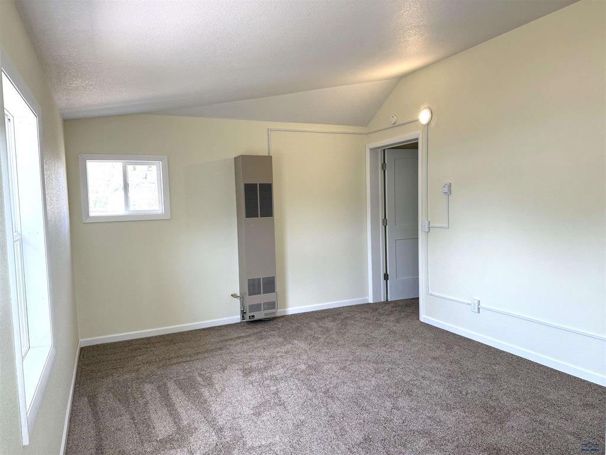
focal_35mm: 24
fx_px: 420
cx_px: 303
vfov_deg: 56.8
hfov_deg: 71.6
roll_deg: +1.7
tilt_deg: -3.8
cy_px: 228
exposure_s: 1/240
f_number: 1.78
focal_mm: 6.76
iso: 125
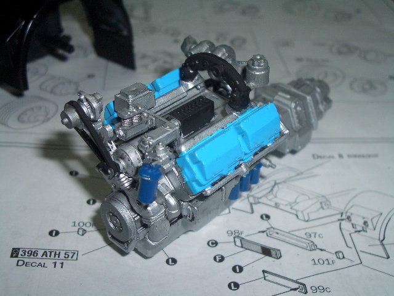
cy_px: 148
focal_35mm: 49
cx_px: 197
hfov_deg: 38.9
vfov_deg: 29.7
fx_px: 558
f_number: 3.1
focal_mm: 8.2
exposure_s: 1/60
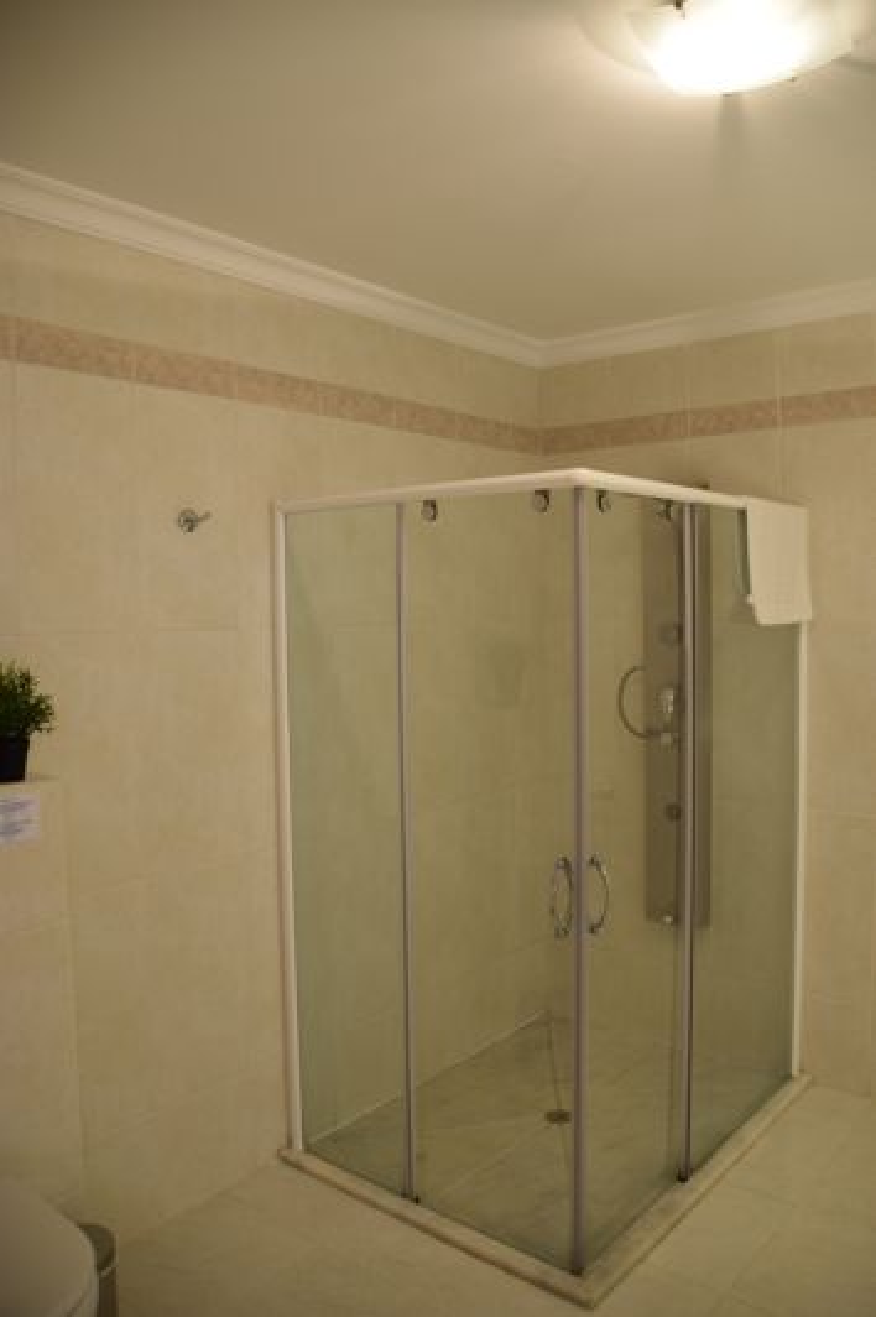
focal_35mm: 27
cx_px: 438
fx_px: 987
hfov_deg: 47.9
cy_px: 658
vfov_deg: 67.4
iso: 640
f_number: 4
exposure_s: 1/60
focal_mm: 18
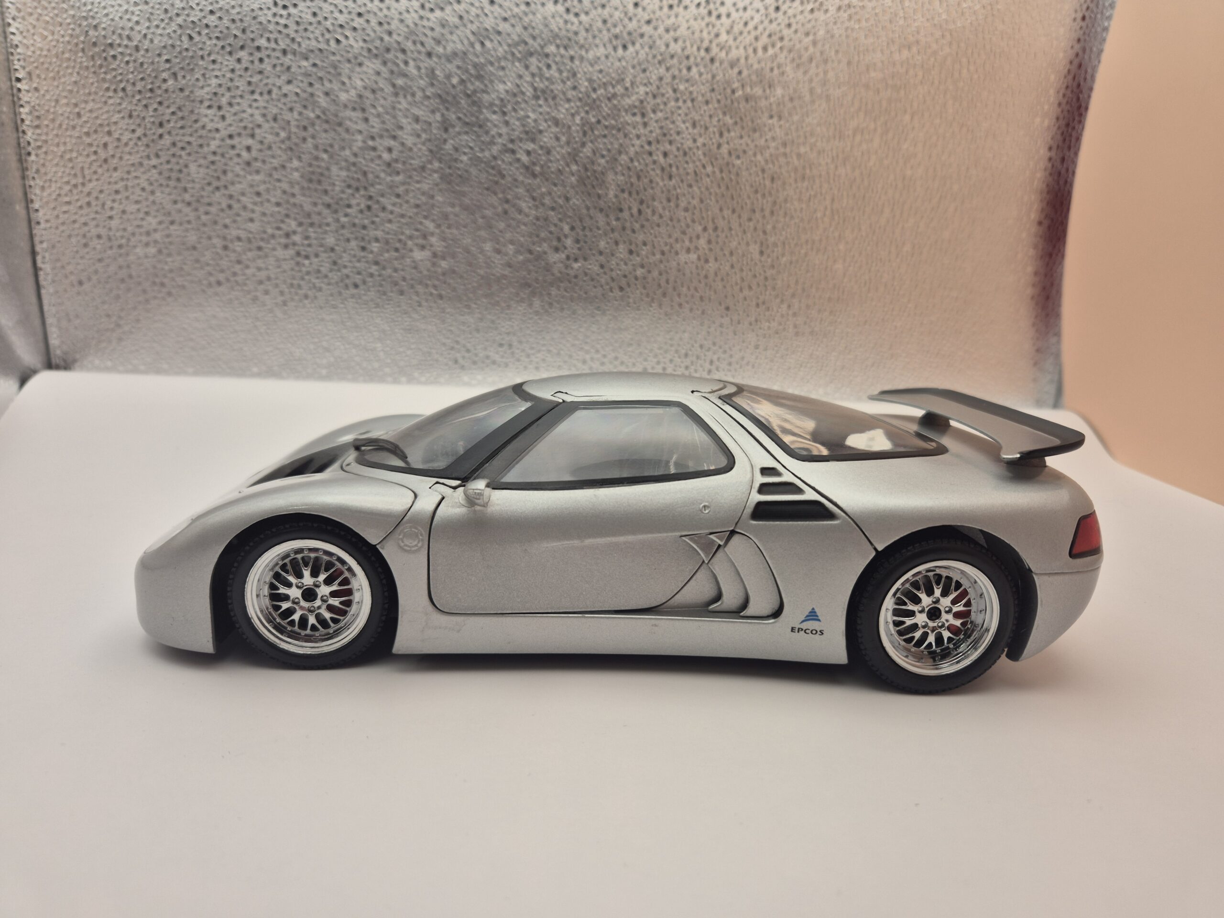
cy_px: 459
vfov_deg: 58.9
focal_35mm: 23
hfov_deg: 73.9
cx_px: 612
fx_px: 813
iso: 25
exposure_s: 1/159
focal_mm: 5.4
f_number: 1.8
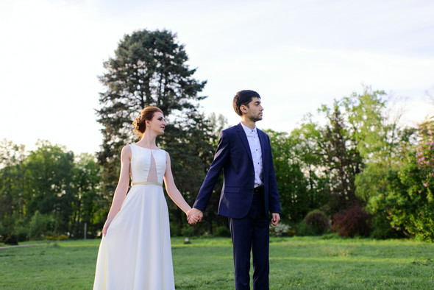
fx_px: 422
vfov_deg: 37.9
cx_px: 217
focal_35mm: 35
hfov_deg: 54.4
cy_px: 145
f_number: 2.2
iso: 100
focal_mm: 35
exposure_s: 1/500
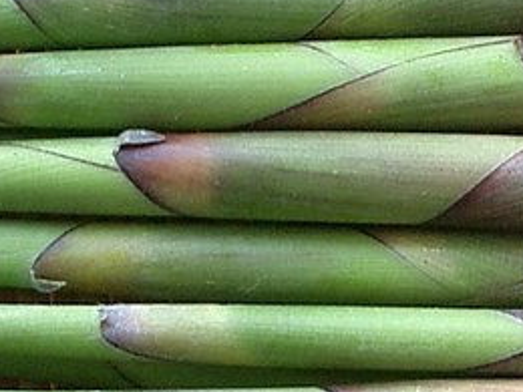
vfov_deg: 10.7
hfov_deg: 14.3
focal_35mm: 138
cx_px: 223
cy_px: 203
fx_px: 2085
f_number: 2.6
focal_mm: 5.8
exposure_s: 1/60
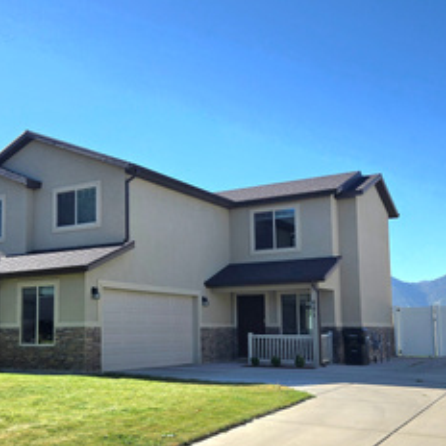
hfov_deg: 39.7
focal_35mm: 42
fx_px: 612
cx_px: 160
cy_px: 275
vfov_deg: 39.8
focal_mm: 5.4
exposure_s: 1/1667
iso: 25
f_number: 1.8
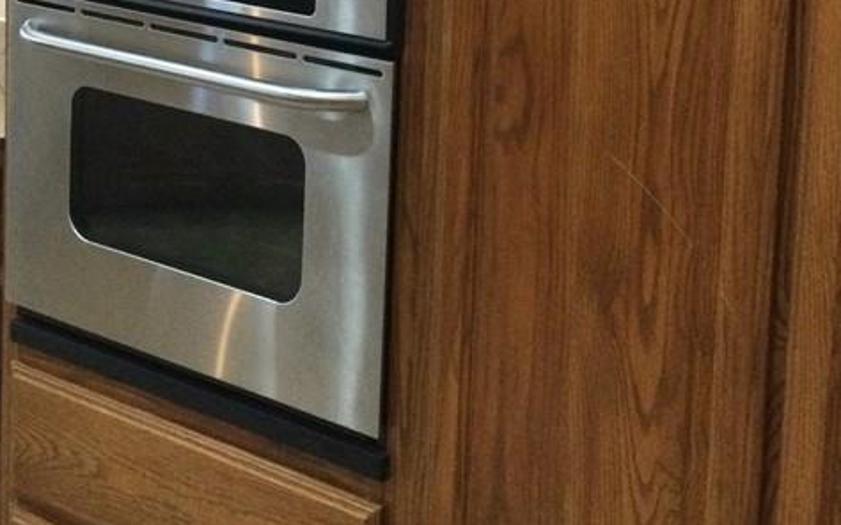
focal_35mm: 71
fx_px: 1627
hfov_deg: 29.0
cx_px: 401
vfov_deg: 17.7
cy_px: -55
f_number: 2.4
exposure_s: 1/30
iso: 250
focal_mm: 3.3
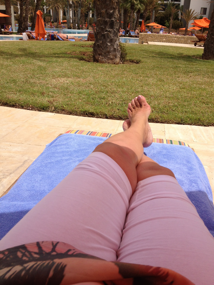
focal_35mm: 35
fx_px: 288
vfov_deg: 52.6
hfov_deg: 40.7
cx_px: 107
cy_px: 142
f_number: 2.4
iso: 64
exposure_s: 1/3247
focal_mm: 4.28
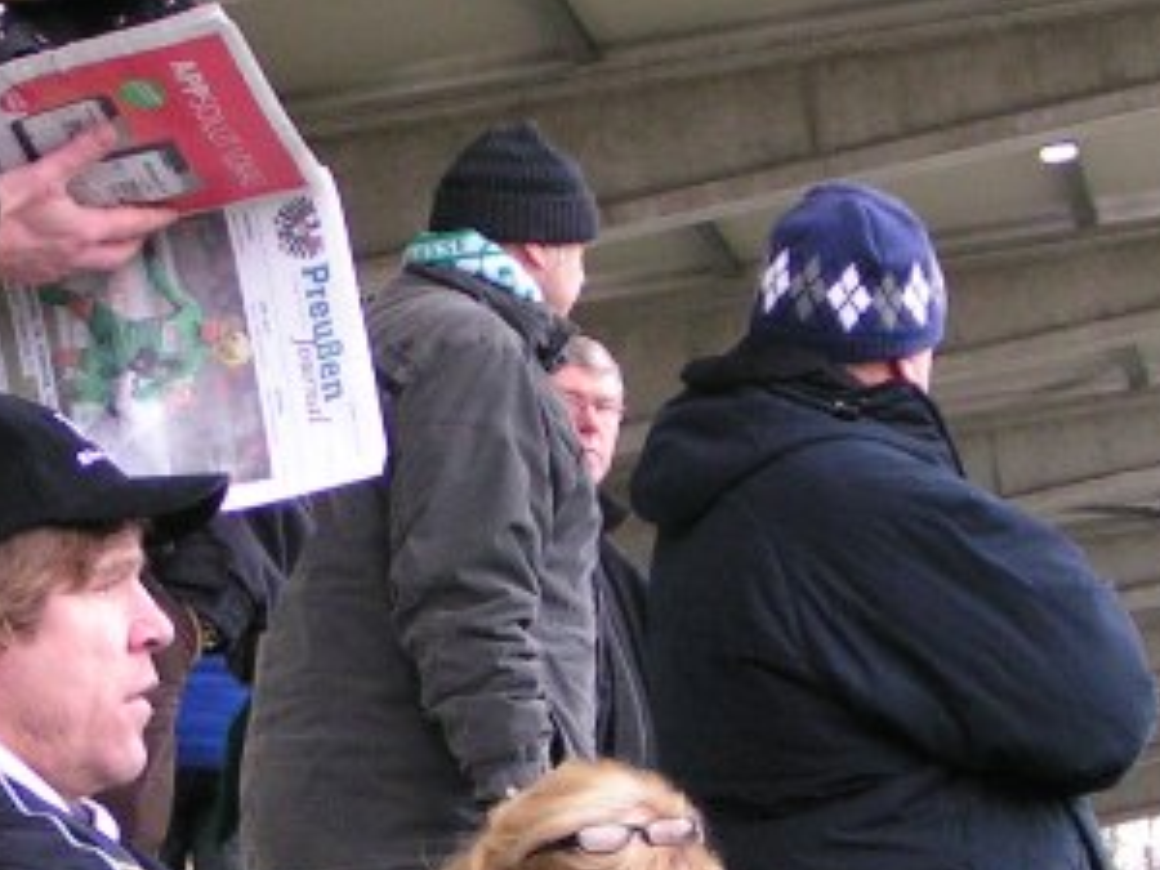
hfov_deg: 13.6
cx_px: 228
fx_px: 4826
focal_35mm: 144
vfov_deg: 10.3
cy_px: 472
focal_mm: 8.3
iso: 125
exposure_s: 1/60
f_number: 3.2
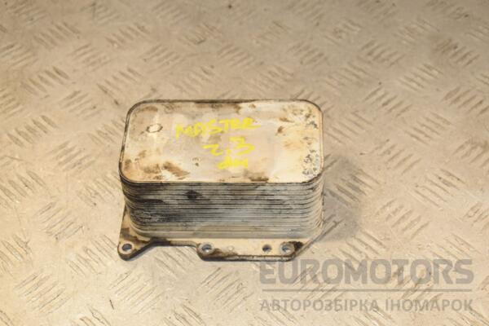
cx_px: 244
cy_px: 163
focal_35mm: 72
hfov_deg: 28.1
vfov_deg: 18.9
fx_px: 978
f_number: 7.1
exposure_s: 1/200
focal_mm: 48
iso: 800
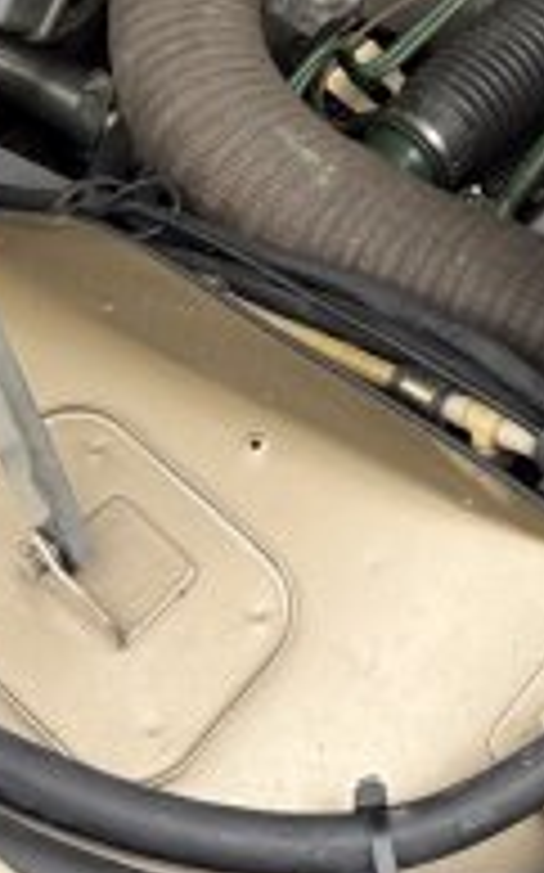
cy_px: -158
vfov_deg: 22.8
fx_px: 1996
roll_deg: +0.5
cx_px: 580
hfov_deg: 15.2
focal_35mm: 84
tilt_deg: -39.3
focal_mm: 6.76
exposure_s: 1/60
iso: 500
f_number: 1.78
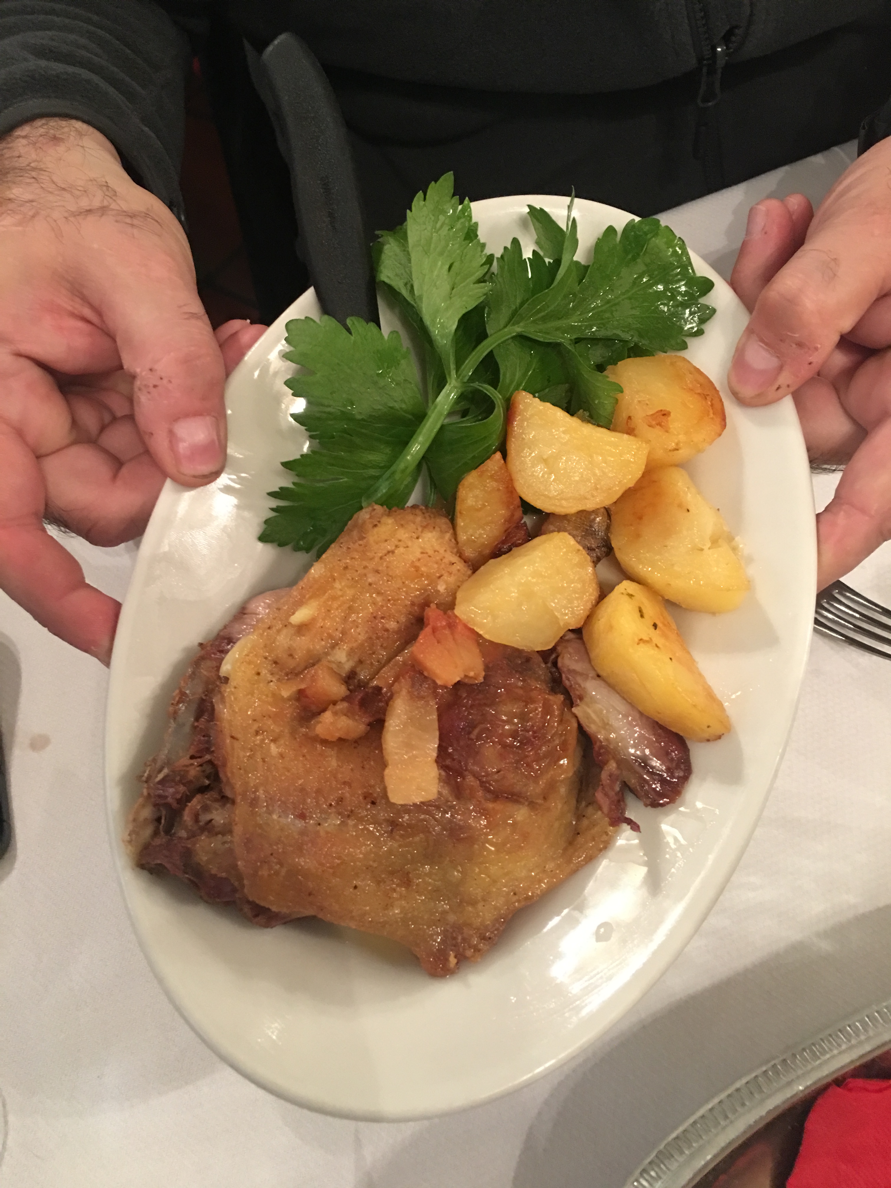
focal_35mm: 29
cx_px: 446
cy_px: 594
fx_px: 995
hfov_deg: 48.2
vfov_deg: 61.7
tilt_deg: -58.9
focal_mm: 4.15
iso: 125
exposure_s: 1/8
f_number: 2.2
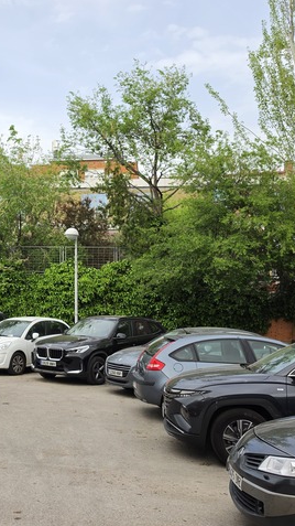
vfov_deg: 48.3
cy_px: 240
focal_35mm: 42
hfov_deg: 27.2
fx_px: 585
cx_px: 25
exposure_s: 1/2352
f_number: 1.4
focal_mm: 6.5
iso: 64
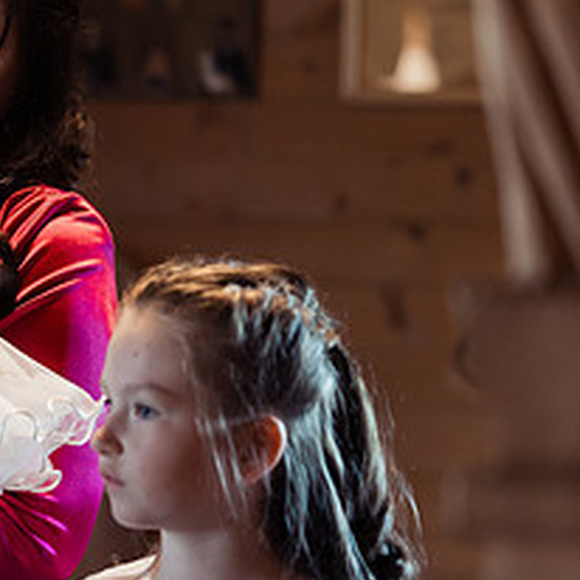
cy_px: 338
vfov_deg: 8.6
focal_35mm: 203
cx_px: -206
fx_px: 3848
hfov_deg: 8.5
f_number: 1.8
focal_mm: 85
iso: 1250
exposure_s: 1/200
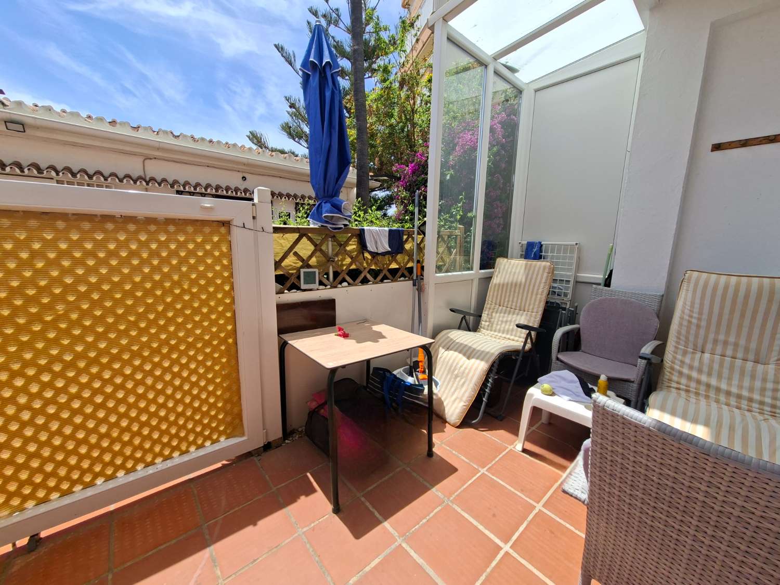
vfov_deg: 89.9
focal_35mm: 13
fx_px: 293
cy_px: 292
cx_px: 390
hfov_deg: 106.2
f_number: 2.2
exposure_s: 1/1250
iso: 40
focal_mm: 1.74
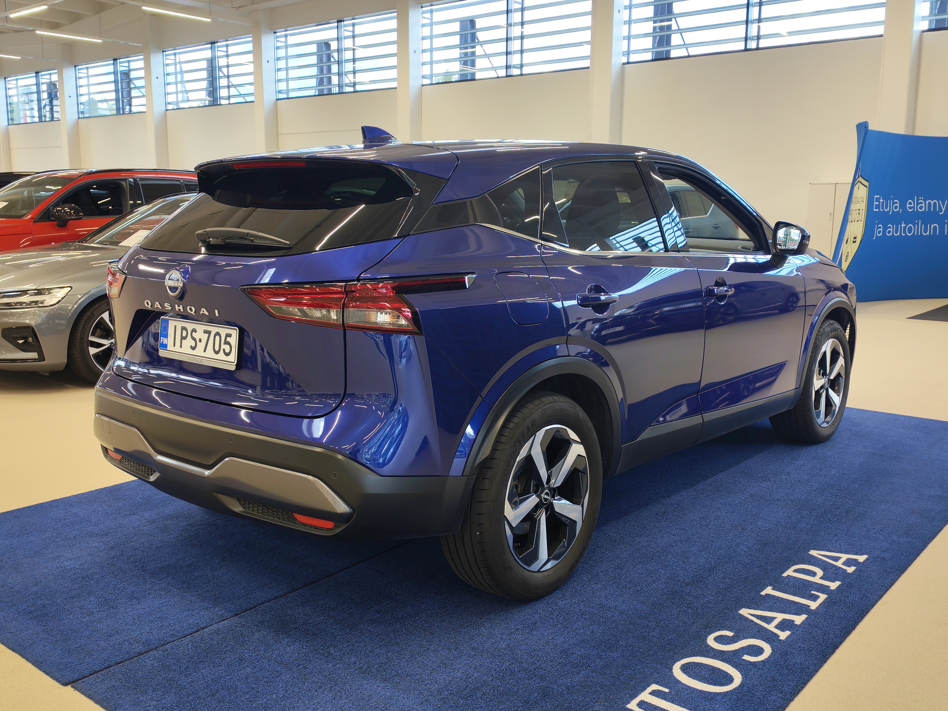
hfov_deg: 54.0
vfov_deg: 41.8
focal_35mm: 34
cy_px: 356
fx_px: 931
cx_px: 474
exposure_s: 1/100
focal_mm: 6.12
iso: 160
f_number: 1.9
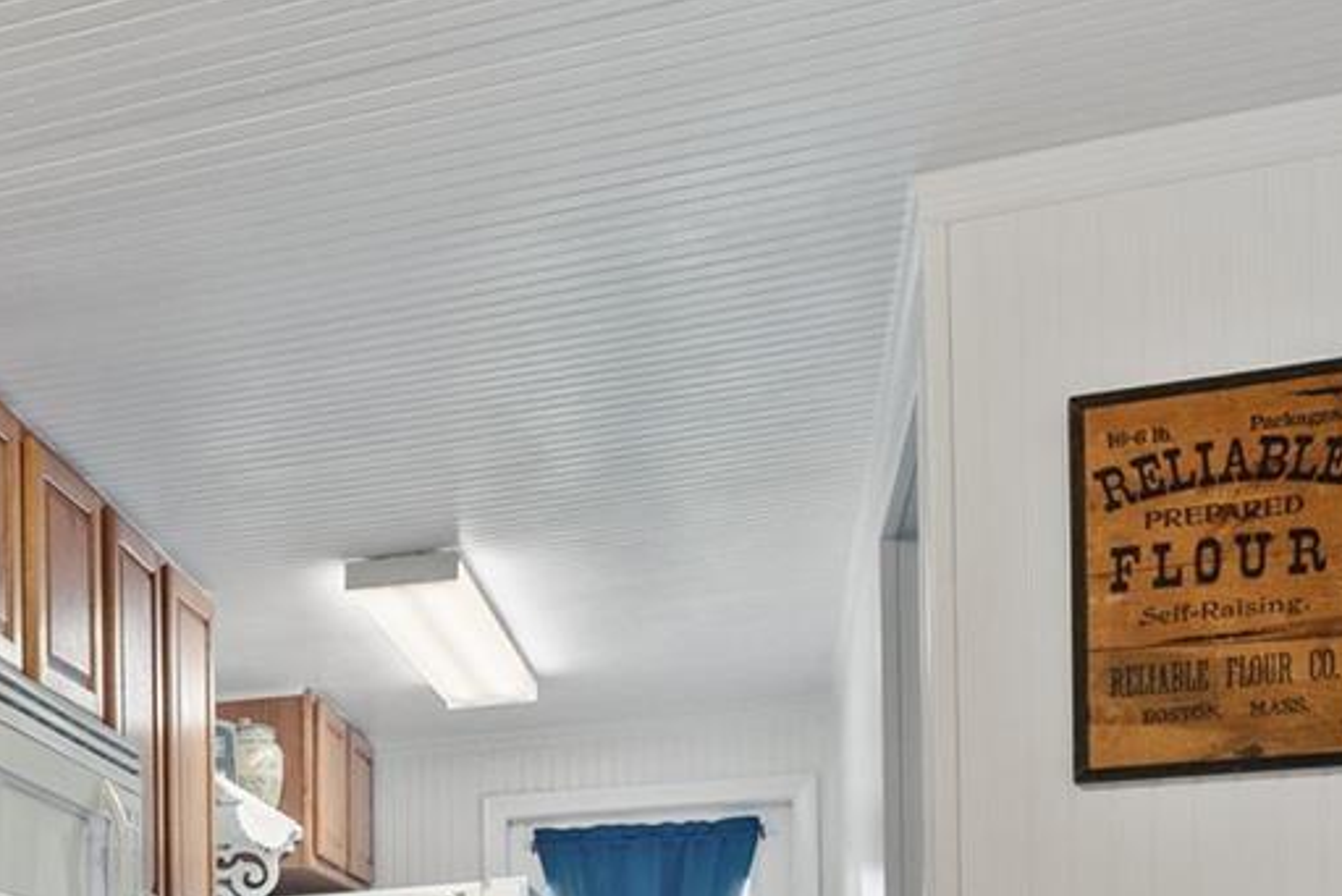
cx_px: -134
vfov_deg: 23.7
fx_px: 1865
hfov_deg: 34.3
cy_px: 1171
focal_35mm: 50
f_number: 7.1
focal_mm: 16
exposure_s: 1/6
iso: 800
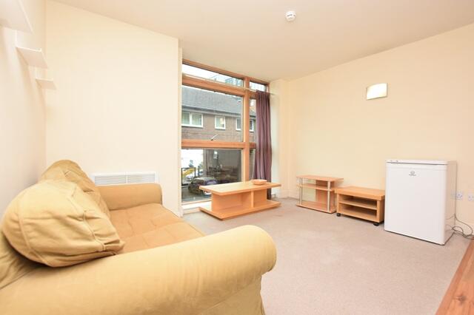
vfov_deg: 77.3
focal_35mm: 15
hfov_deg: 100.4
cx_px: 237
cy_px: 158
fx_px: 197
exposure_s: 1/125
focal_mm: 10
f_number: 5.6
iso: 720
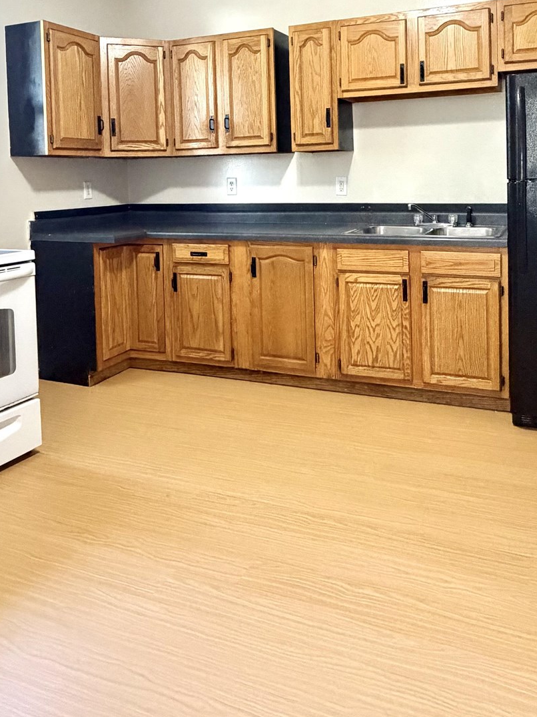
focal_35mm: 30
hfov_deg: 46.6
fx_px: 621
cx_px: 312
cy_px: 201
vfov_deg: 57.6
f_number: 2.2
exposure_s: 1/60
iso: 800
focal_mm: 2.22
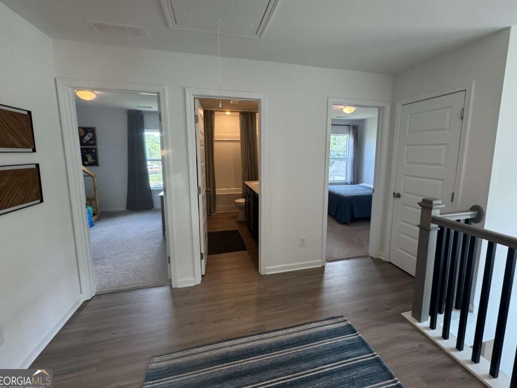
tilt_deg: -7.2
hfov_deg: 98.1
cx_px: 267
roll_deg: +0.3
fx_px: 224
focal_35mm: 15
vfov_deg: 81.7
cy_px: 182
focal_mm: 2.22
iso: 250
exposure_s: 1/120
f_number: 2.2
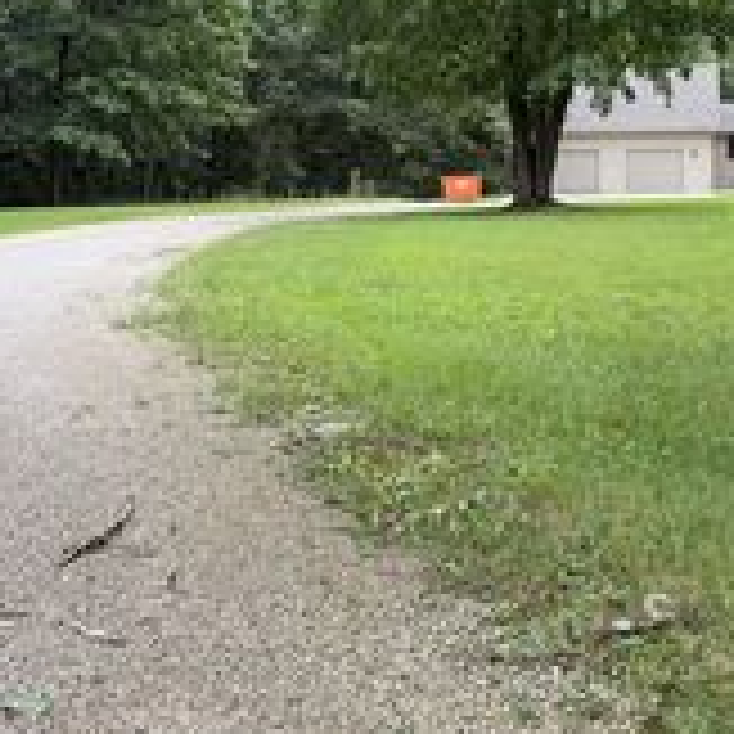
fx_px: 1343
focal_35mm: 56
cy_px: 227
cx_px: 448
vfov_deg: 30.3
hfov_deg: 30.5
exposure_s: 1/593
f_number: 1.78
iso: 100
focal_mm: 6.76
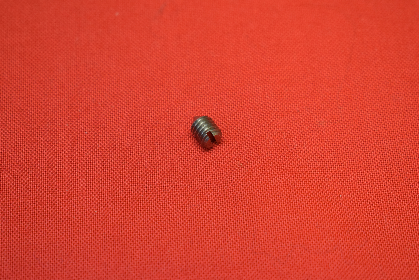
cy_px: 140
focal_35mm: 82
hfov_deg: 24.6
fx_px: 960
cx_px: 210
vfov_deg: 16.6
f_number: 5.6
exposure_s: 1/60
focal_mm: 55
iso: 1000
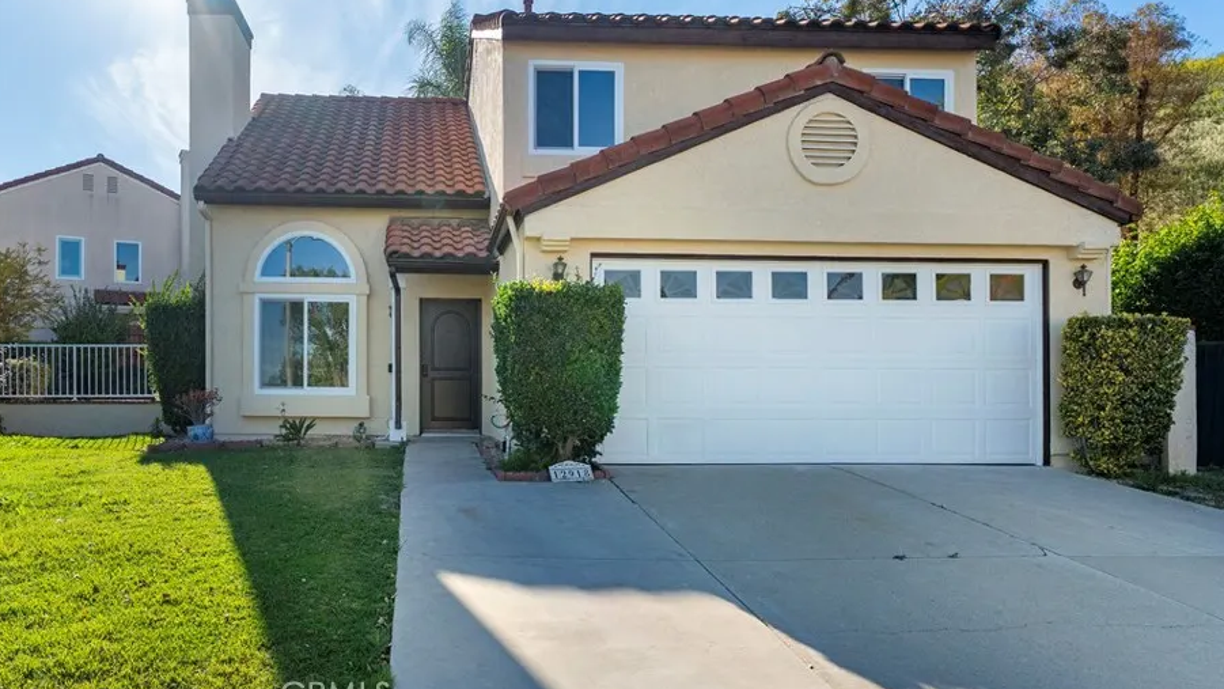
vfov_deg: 45.5
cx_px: 561
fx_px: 811
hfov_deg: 73.9
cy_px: 249
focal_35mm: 25
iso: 400
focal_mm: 14
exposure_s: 1/1250
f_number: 6.3
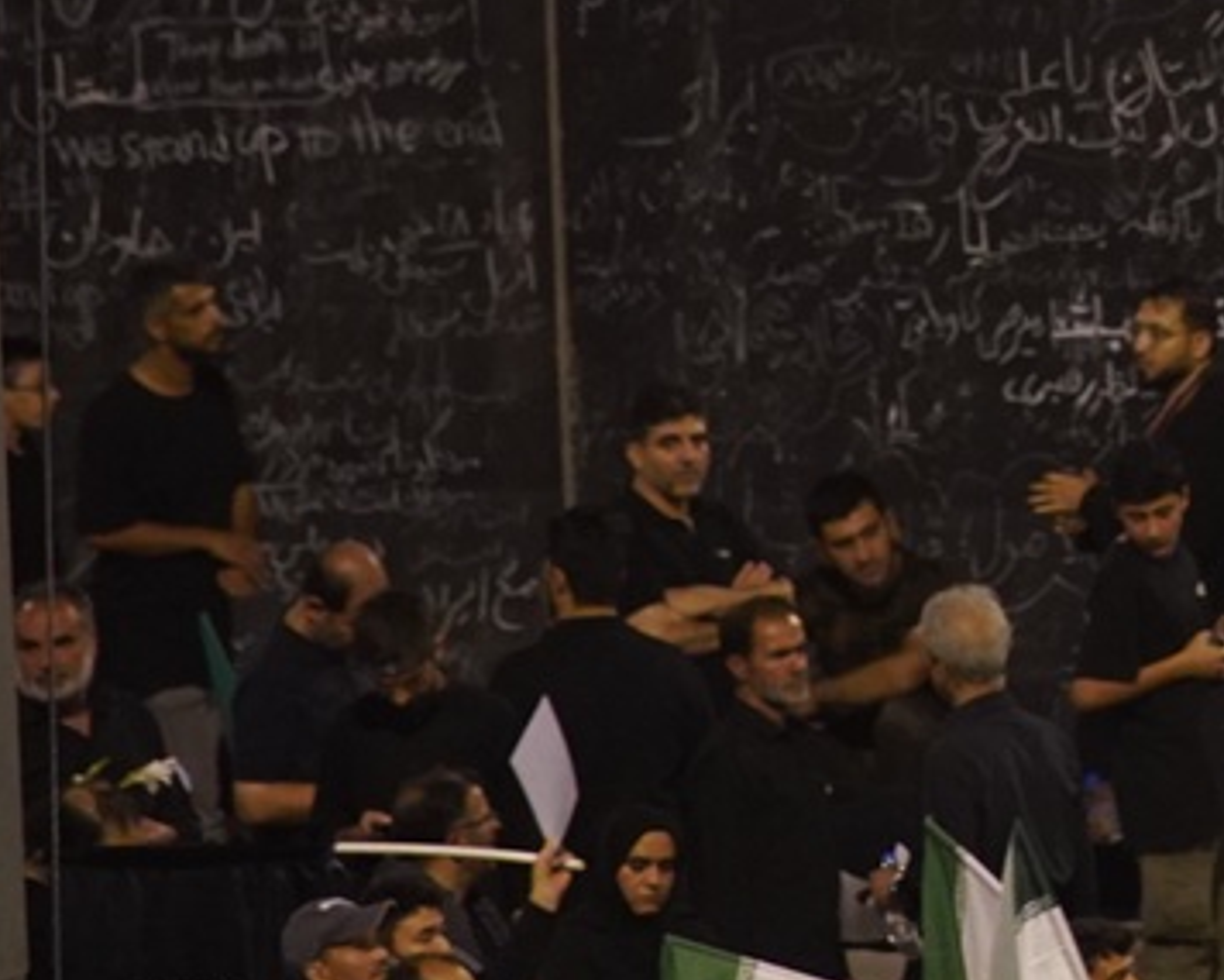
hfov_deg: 1.3
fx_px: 53737
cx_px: 2286
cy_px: -306
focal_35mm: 1483
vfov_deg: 1.0
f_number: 5.6
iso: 3200
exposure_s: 1/100
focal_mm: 375
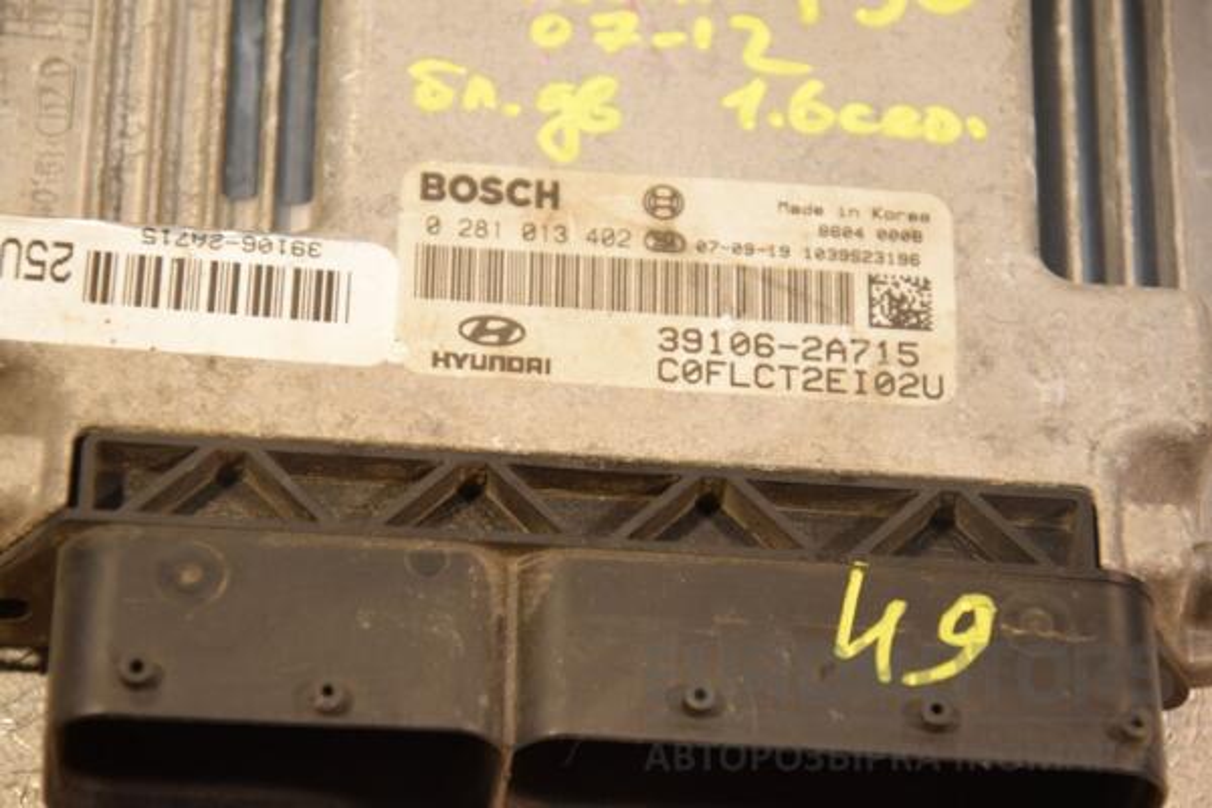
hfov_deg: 13.0
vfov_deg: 8.7
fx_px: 5302
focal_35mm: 158
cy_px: 404
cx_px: 606
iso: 1600
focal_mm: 105
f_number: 5.6
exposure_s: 1/160
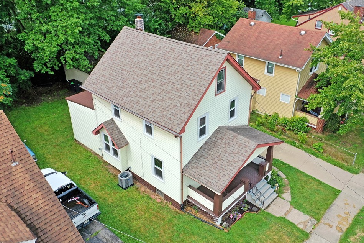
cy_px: 113
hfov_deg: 58.7
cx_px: 184
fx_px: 324
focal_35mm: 32
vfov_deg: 41.1
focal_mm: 10.26
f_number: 5
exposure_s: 1/240
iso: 100
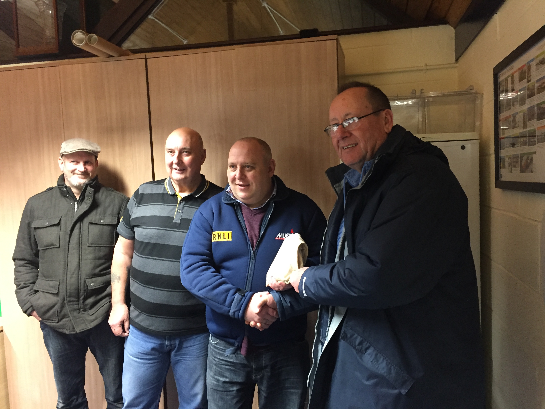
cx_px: 272
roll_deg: +1.8
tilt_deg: -2.7
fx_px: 457
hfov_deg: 61.7
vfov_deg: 48.2
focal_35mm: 29
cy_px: 204
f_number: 2.2
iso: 250
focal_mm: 4.15
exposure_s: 1/17
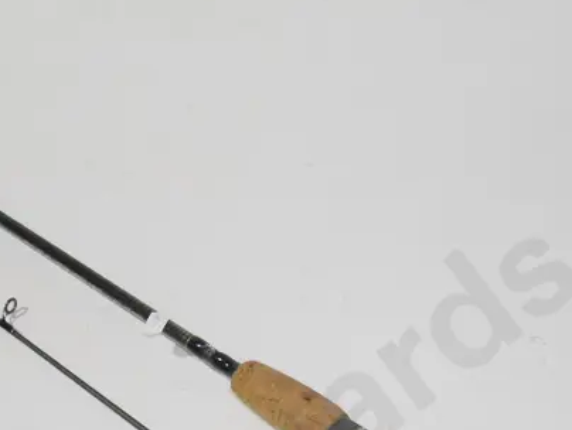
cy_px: 449
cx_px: 306
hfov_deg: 25.6
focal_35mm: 76
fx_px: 1257
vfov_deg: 18.8
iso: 3200
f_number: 4
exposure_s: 1/320
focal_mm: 15
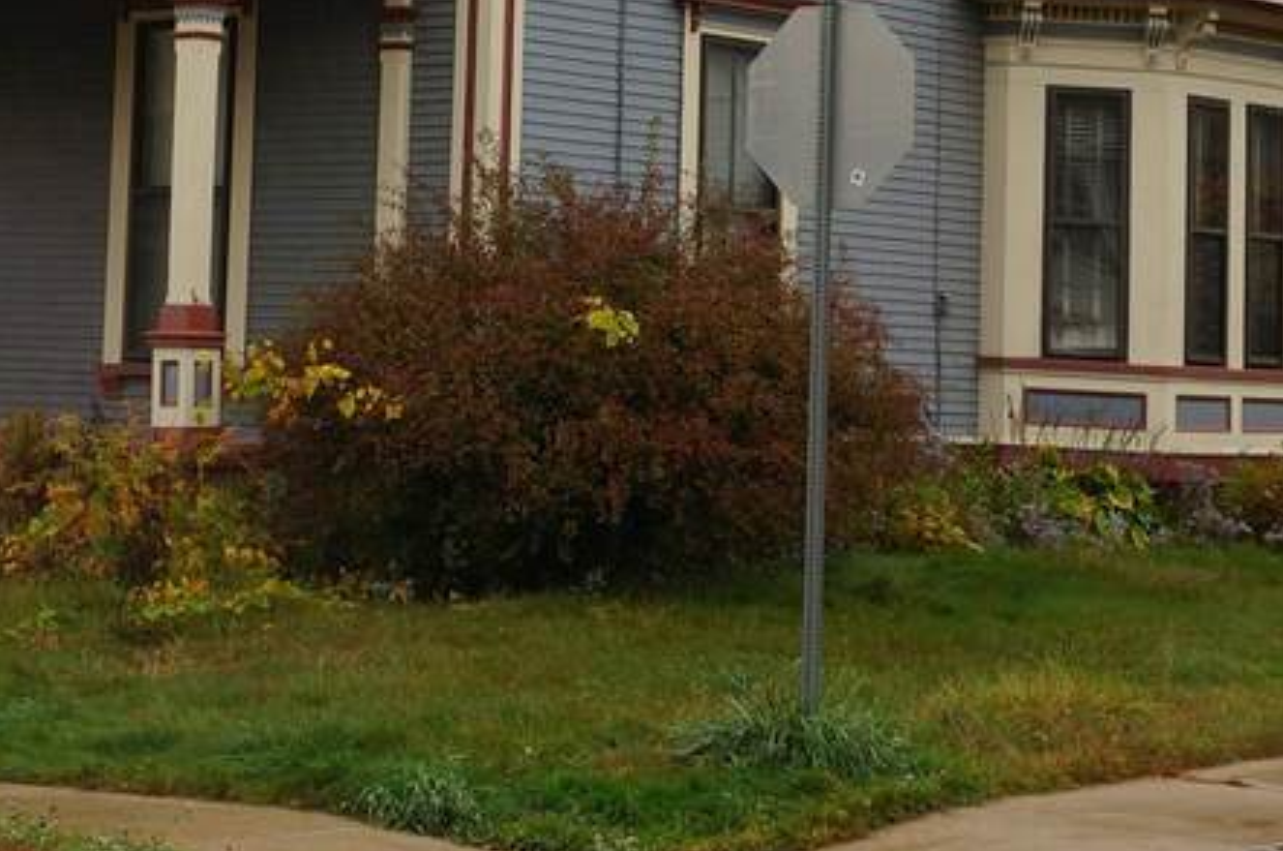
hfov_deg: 18.1
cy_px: -137
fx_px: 4020
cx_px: 499
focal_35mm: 113
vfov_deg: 11.9
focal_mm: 26
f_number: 6.3
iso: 100
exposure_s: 1/60
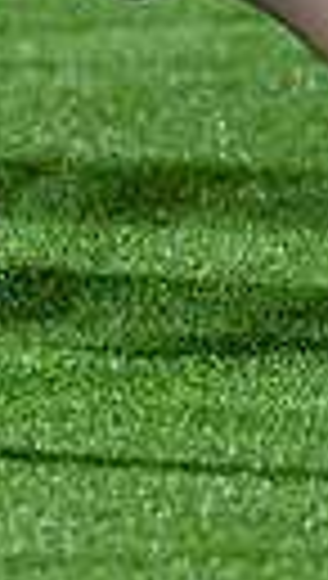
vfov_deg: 1.6
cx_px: -1
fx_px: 20271
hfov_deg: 0.9
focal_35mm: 1317
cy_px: -209
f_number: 3.2
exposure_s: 1/1600
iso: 6400
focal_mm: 190
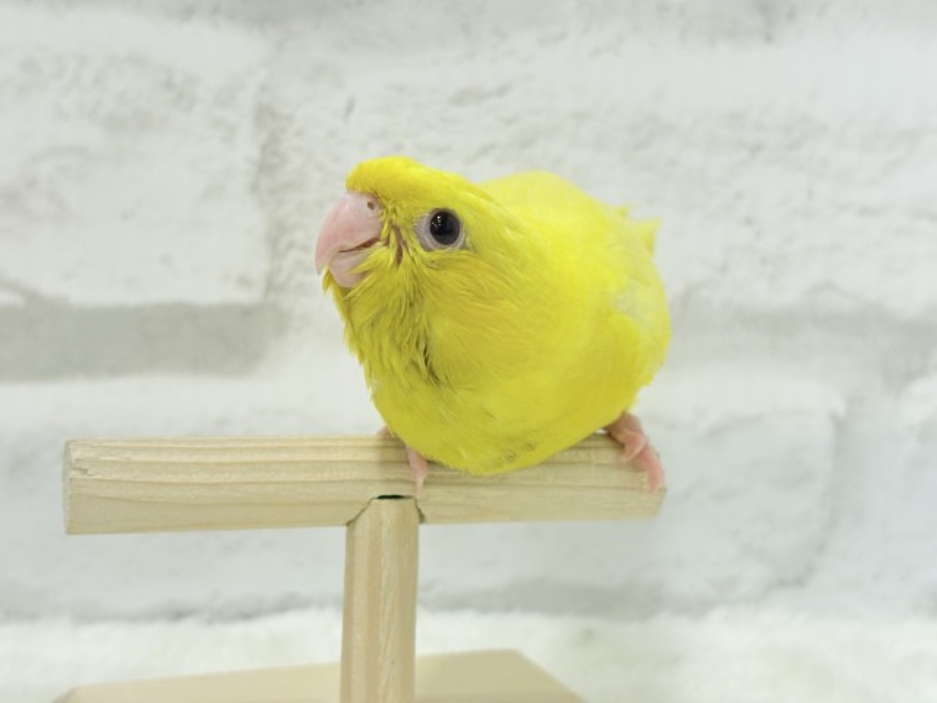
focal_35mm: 52
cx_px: 468
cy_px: 352
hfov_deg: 36.8
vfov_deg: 28.0
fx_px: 1408
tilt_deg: -7.3
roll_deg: -0.4
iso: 80
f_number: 1.6
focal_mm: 5.96
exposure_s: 1/100
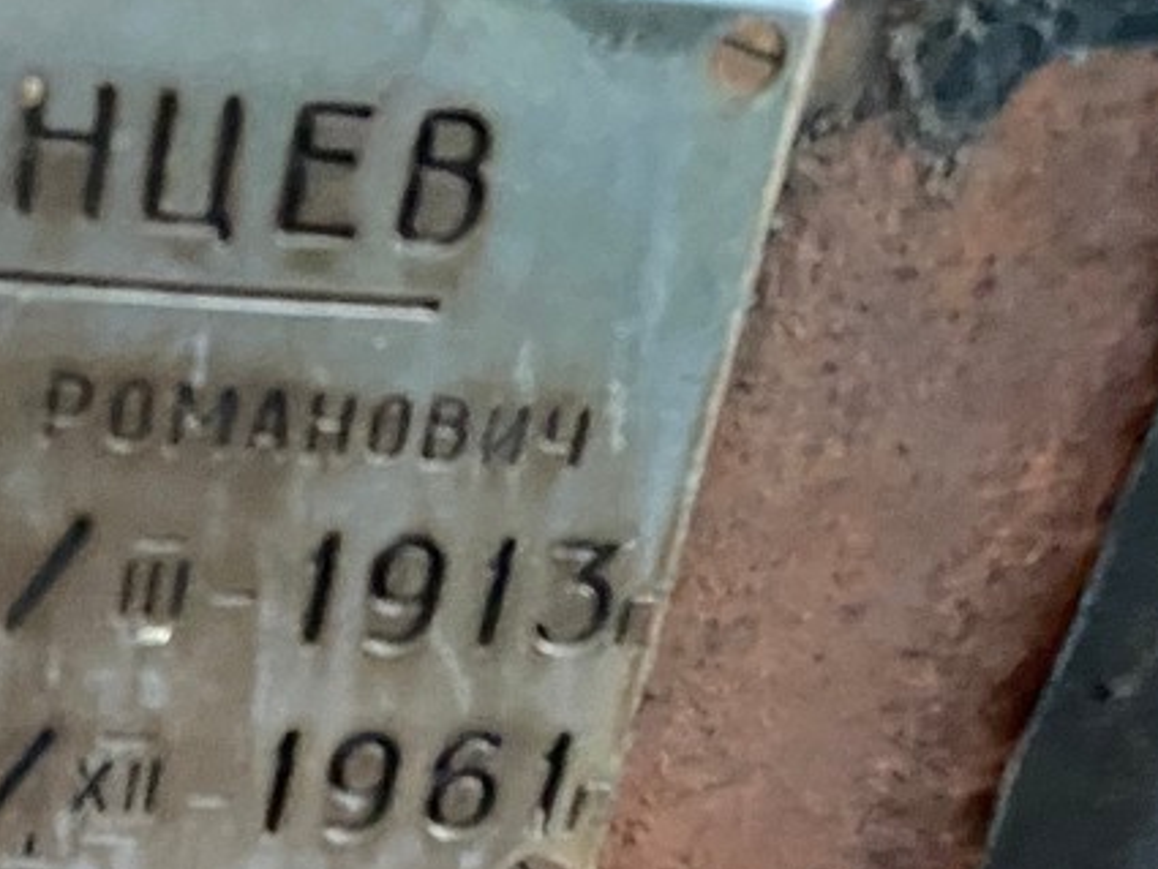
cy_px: 809
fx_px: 2945
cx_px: 283
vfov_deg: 16.5
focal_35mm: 88
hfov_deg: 22.0
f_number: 1.8
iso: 640
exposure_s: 1/34
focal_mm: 4.25
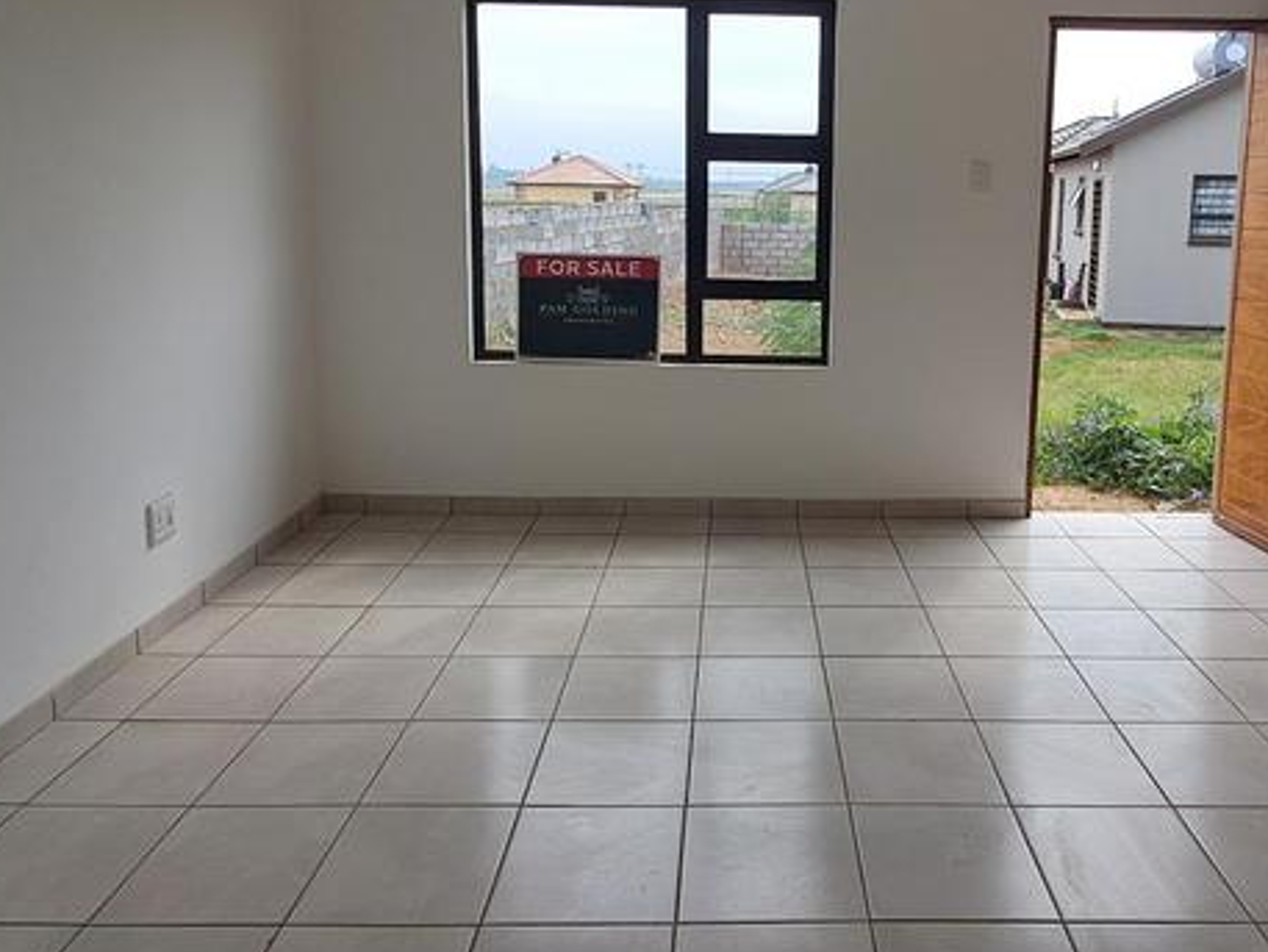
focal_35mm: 28
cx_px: 760
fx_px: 1026
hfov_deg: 62.9
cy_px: 311
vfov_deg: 48.8
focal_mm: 1.64
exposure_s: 1/637
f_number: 2.2
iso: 40
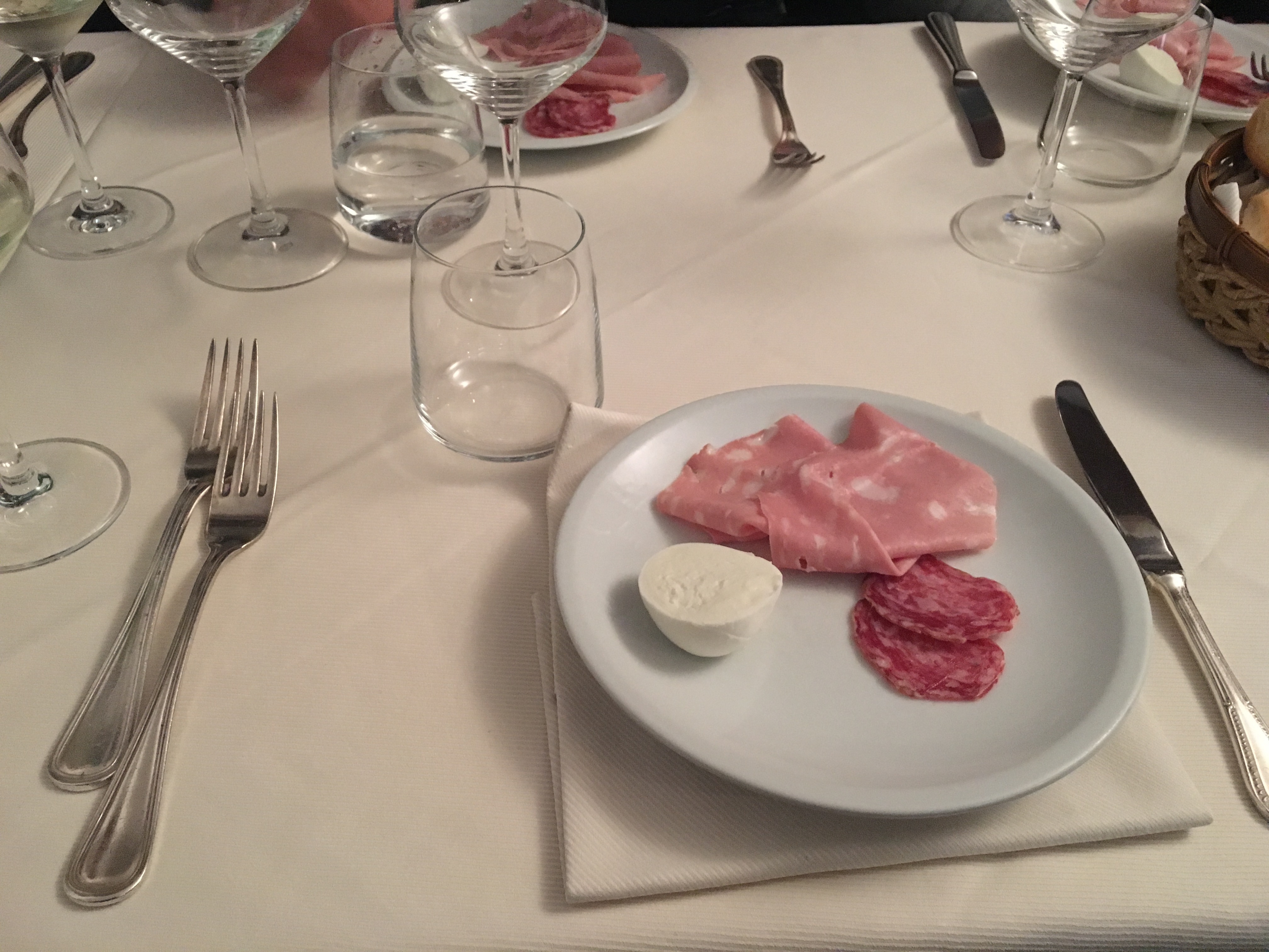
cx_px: 634
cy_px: 476
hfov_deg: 61.7
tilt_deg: -42.4
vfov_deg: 48.2
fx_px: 1063
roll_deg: -2.2
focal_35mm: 29
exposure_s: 1/17
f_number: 2.2
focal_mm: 4.15
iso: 500
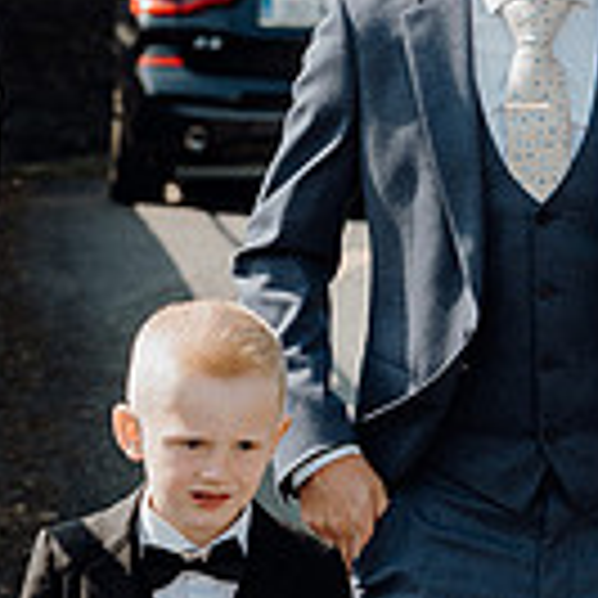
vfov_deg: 6.3
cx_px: 562
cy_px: 528
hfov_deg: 6.3
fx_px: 5433
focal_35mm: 278
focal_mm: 50
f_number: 3.5
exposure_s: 1/500
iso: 125
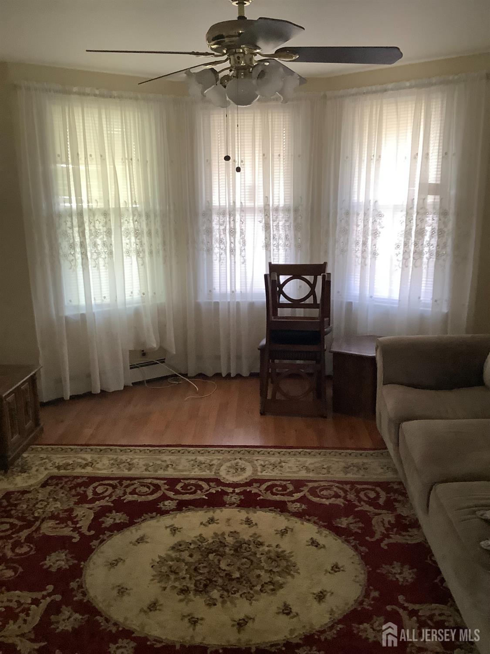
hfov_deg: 45.4
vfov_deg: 58.4
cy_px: 327
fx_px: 585
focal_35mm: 31
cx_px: 245
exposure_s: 1/60
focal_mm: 3.3
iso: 250
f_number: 2.4
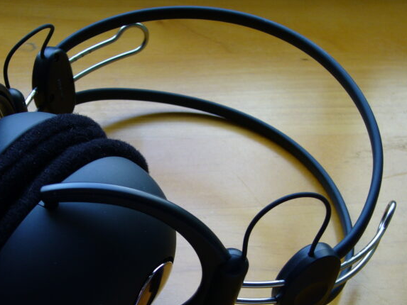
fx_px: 788
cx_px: 141
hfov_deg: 28.8
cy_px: 204
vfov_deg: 21.9
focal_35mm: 67
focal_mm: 8.3
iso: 100
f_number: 3.3
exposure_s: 1/60
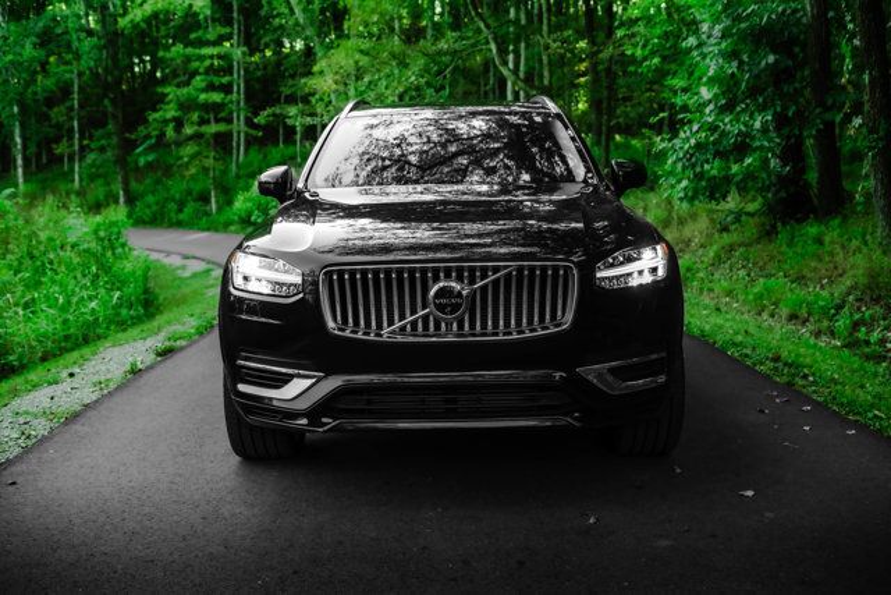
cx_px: 446
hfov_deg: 48.4
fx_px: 990
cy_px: 298
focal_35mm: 40
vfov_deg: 33.4
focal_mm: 40
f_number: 4.5
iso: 500
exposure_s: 1/320
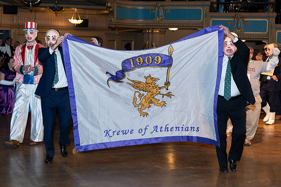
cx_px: 140
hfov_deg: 28.8
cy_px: 94
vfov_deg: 19.5
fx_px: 546
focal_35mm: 70
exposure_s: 1/100
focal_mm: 70
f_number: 3.2
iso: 640
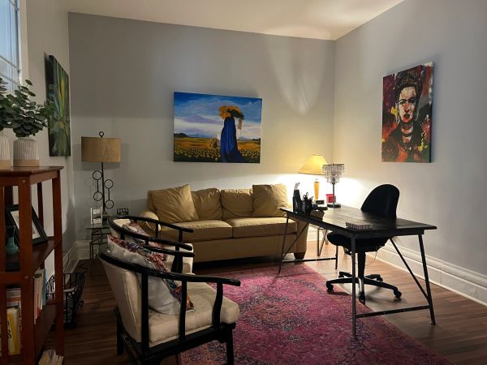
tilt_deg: -4.2
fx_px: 366
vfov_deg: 53.1
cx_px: 244
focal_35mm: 26
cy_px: 182
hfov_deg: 67.3
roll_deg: +0.3
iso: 400
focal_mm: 5.7
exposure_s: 1/40
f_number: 1.5
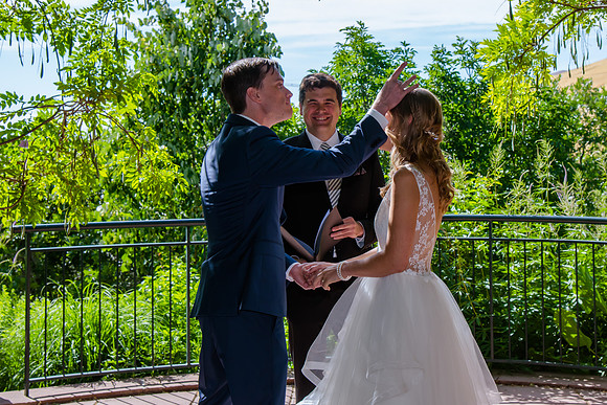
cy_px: 158
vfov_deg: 18.7
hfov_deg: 27.7
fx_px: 1229
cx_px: 359
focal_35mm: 73
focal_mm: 50
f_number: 7.1
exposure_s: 1/250
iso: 200
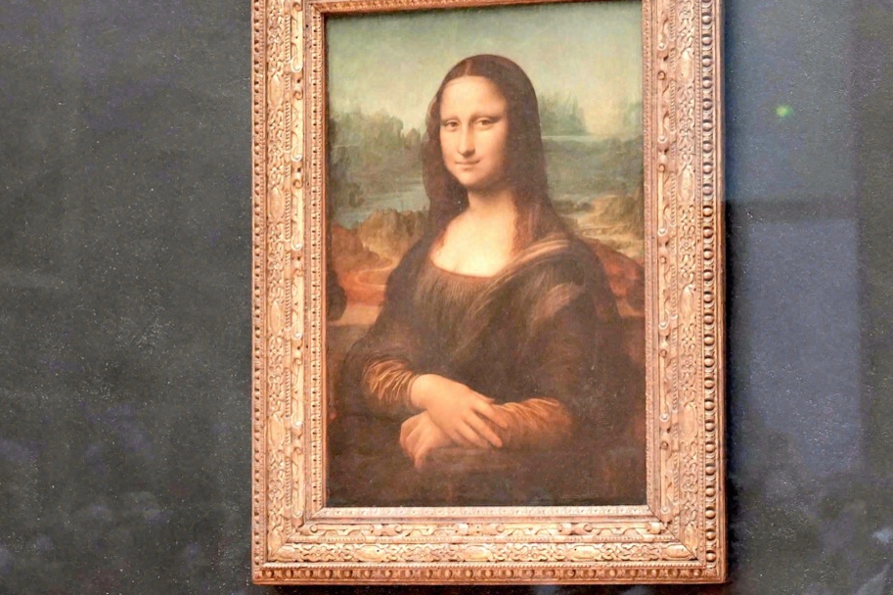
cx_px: 530
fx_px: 2281
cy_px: 252
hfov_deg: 22.1
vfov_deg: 14.8
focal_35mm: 92
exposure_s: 1/80
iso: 6400
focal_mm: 70
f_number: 4
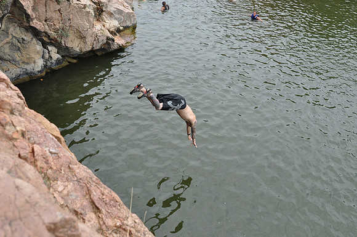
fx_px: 356
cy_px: 118
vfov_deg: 36.8
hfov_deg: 53.2
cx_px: 178
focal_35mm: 36
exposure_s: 1/1250
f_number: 5
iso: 400
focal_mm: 24
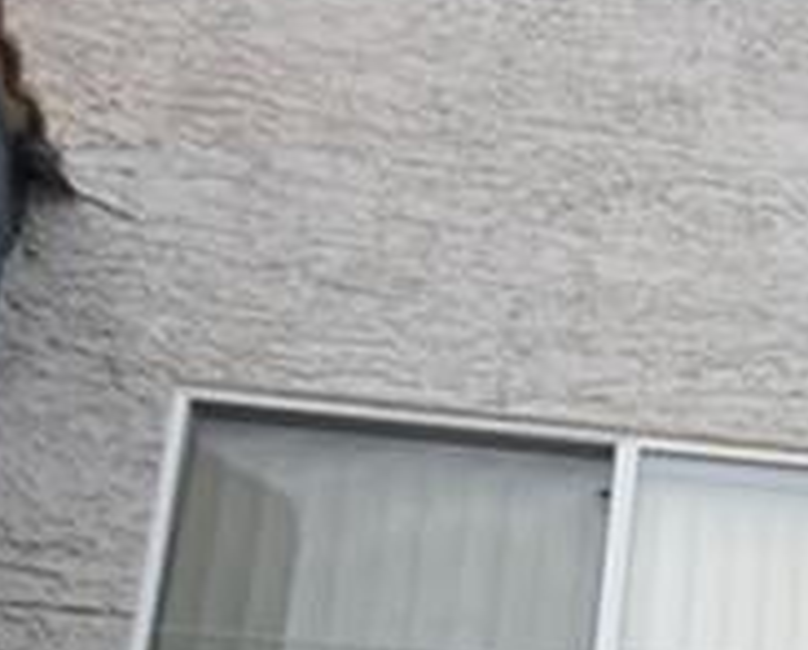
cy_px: 1151
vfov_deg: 11.5
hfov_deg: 12.8
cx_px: 1761
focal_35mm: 125
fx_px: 2996
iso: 50
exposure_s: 1/125
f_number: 6.3
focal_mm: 24
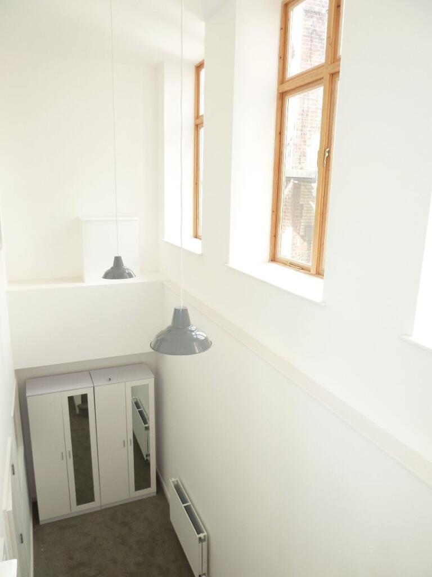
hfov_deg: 54.9
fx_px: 416
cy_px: 288
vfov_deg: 69.4
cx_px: 216
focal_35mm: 25
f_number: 3.3
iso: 100
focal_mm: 4.1
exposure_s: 1/30
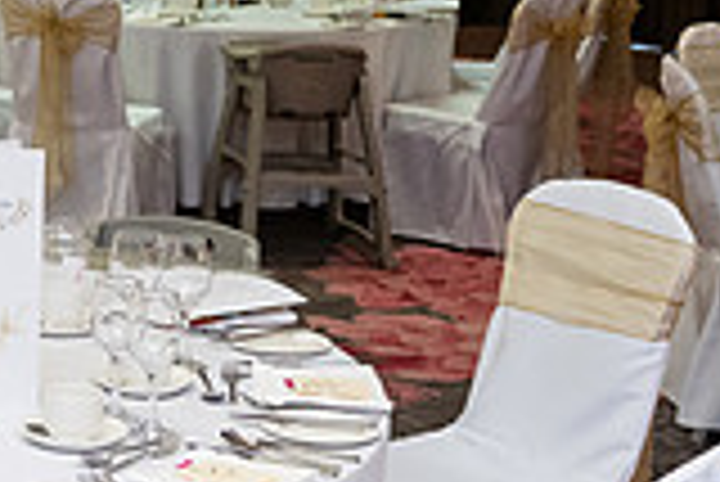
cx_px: -284
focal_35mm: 116
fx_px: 2322
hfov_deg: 16.4
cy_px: -11
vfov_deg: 11.7
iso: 1250
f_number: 3.5
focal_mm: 32
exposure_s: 1/160
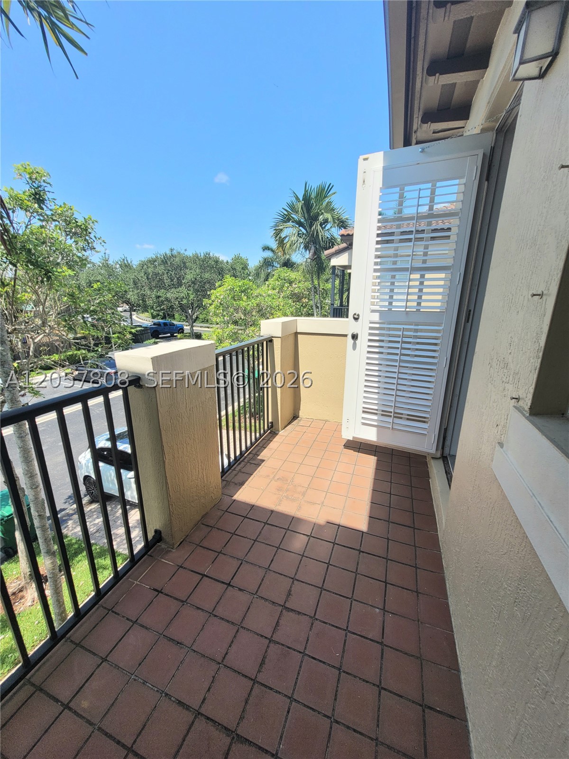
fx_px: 285
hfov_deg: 89.9
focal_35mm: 13
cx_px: 284
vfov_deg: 106.2
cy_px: 380
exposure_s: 1/909
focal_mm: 1.74
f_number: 2.2
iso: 40
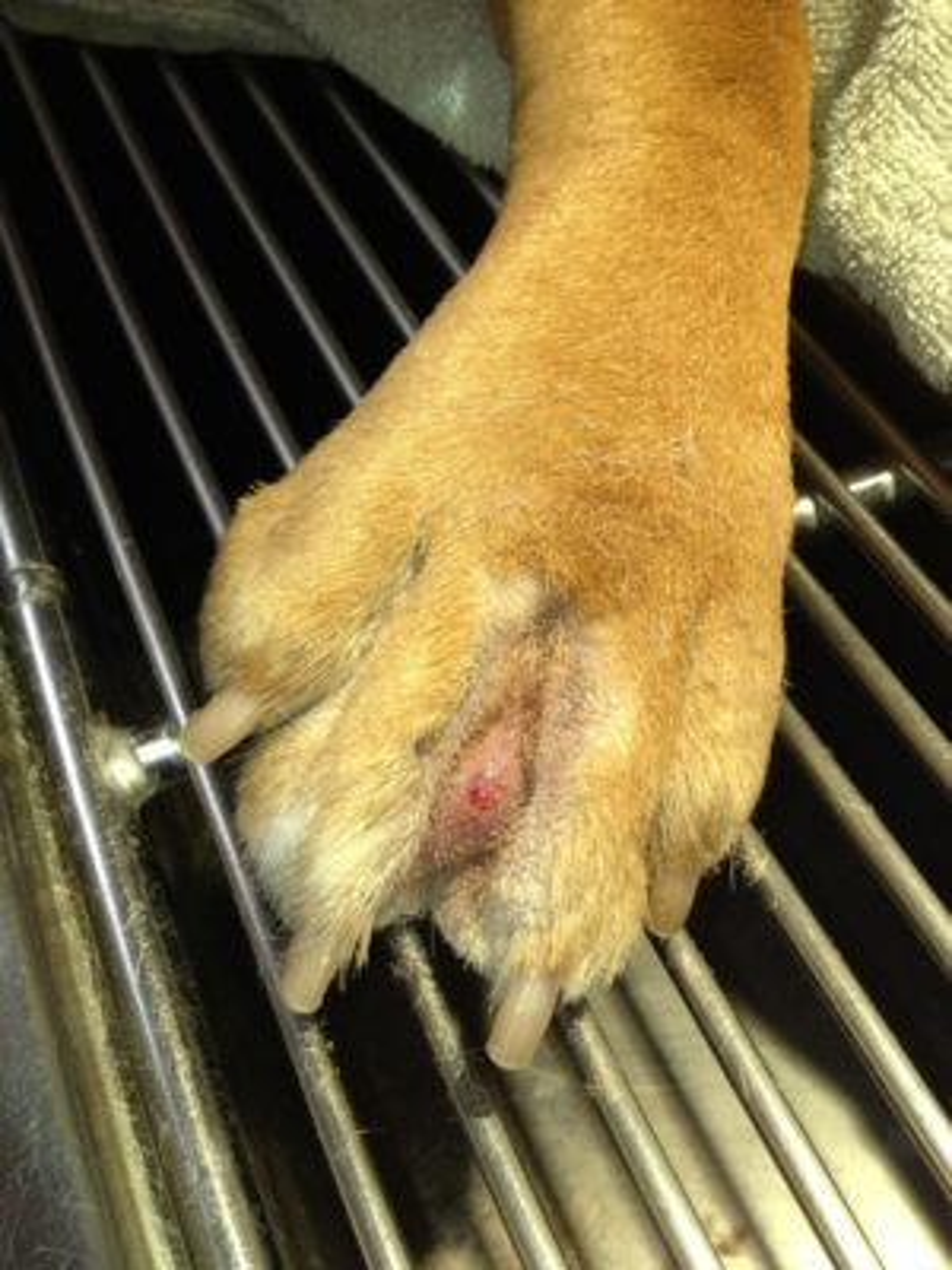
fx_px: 1283
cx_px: 476
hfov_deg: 40.7
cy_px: 635
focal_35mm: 35
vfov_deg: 52.6
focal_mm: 4.28
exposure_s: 1/206
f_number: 2.4
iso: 50
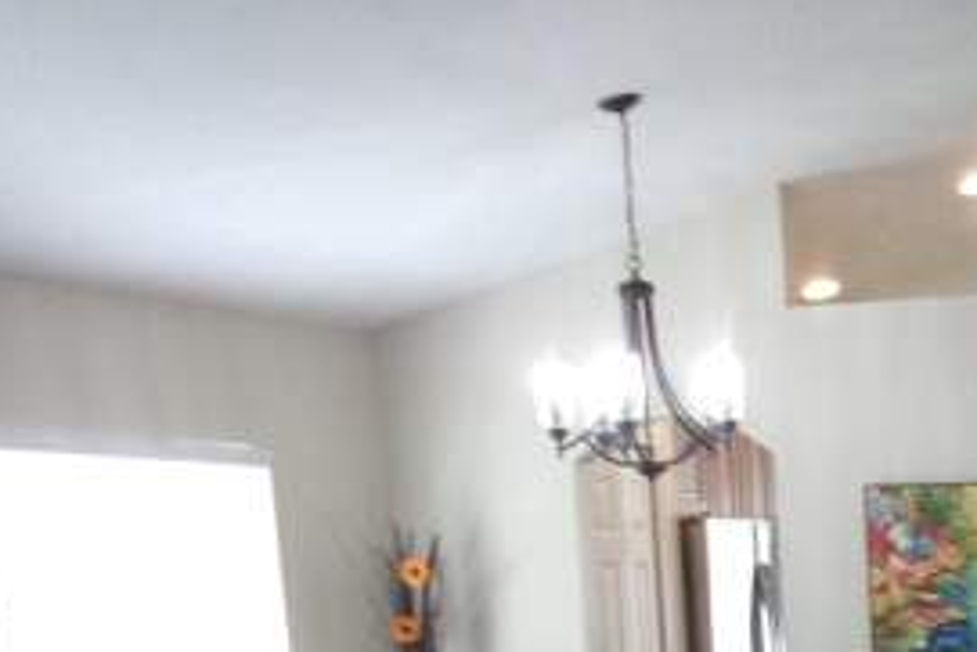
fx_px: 2335
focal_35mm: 86
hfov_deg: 21.5
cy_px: 987
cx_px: 1255
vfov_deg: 14.8
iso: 250
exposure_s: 1/34
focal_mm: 5.1
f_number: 3.9
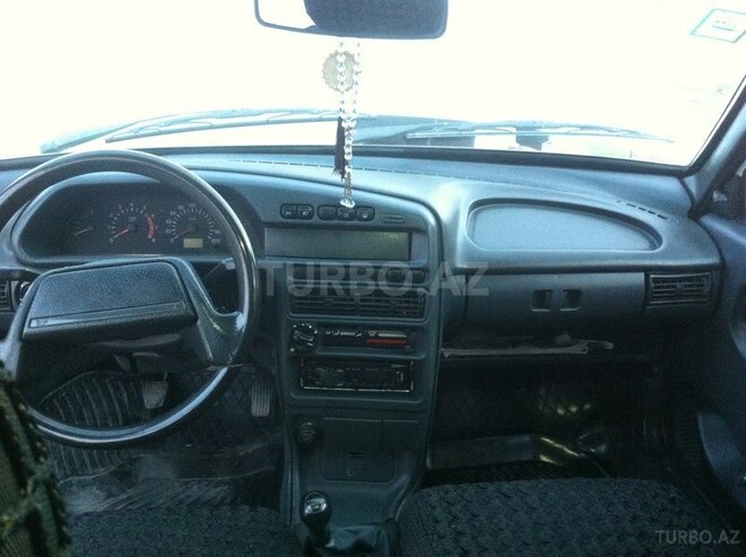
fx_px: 753
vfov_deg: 40.6
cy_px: 278
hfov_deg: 52.7
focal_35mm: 35
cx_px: 373
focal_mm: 3.85
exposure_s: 1/15
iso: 500
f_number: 2.8
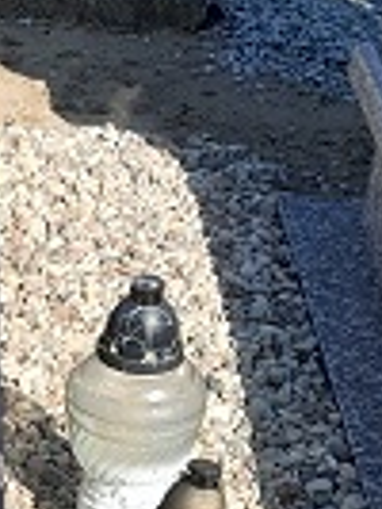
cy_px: 467
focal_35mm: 130
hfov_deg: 10.3
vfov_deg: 15.0
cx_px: -455
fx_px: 1910
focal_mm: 4
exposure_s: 1/428
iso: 40
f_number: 1.8
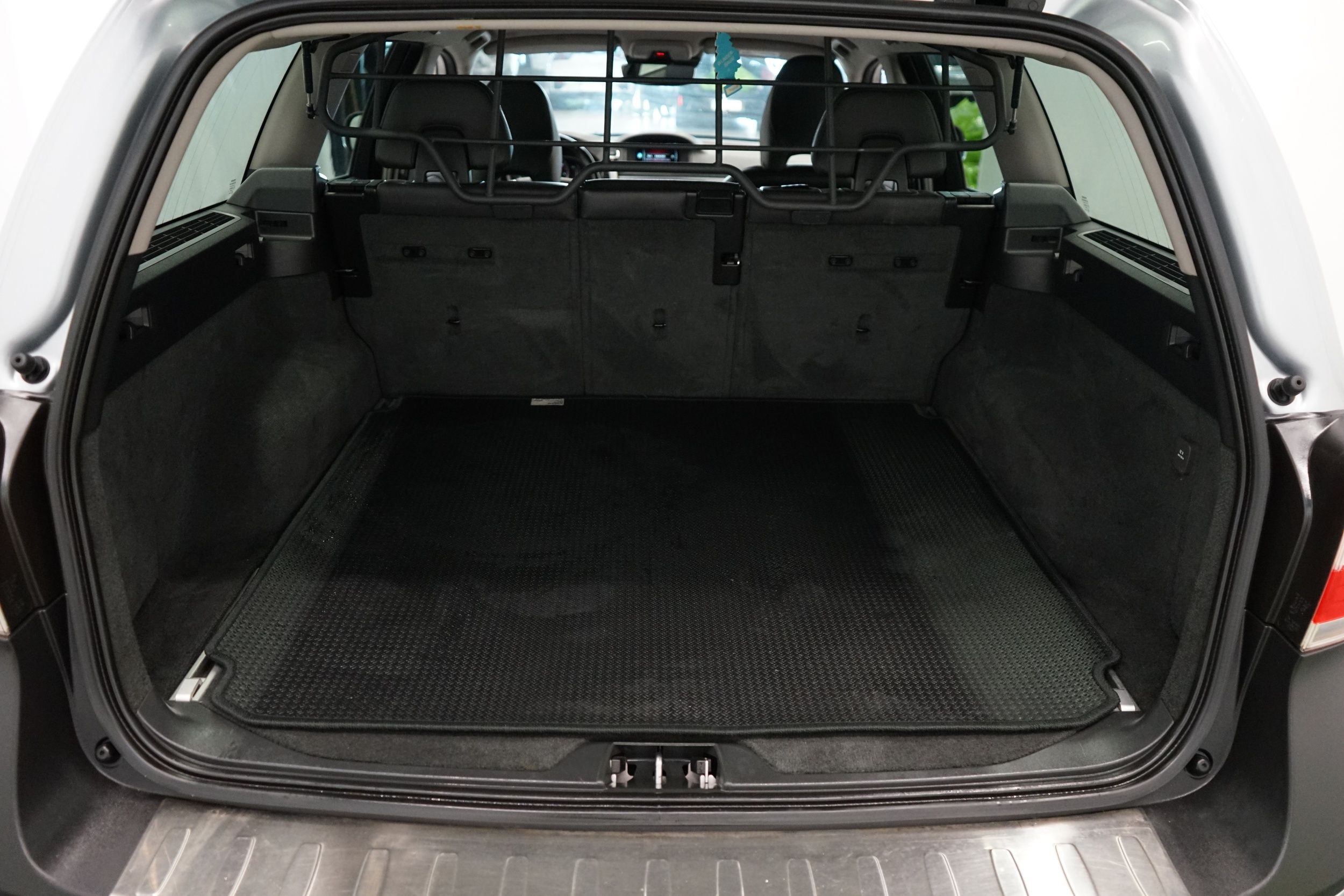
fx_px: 1083
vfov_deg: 45.0
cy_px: 448
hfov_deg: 63.7
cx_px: 672
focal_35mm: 29
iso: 3200
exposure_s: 1/160
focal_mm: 29
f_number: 3.5
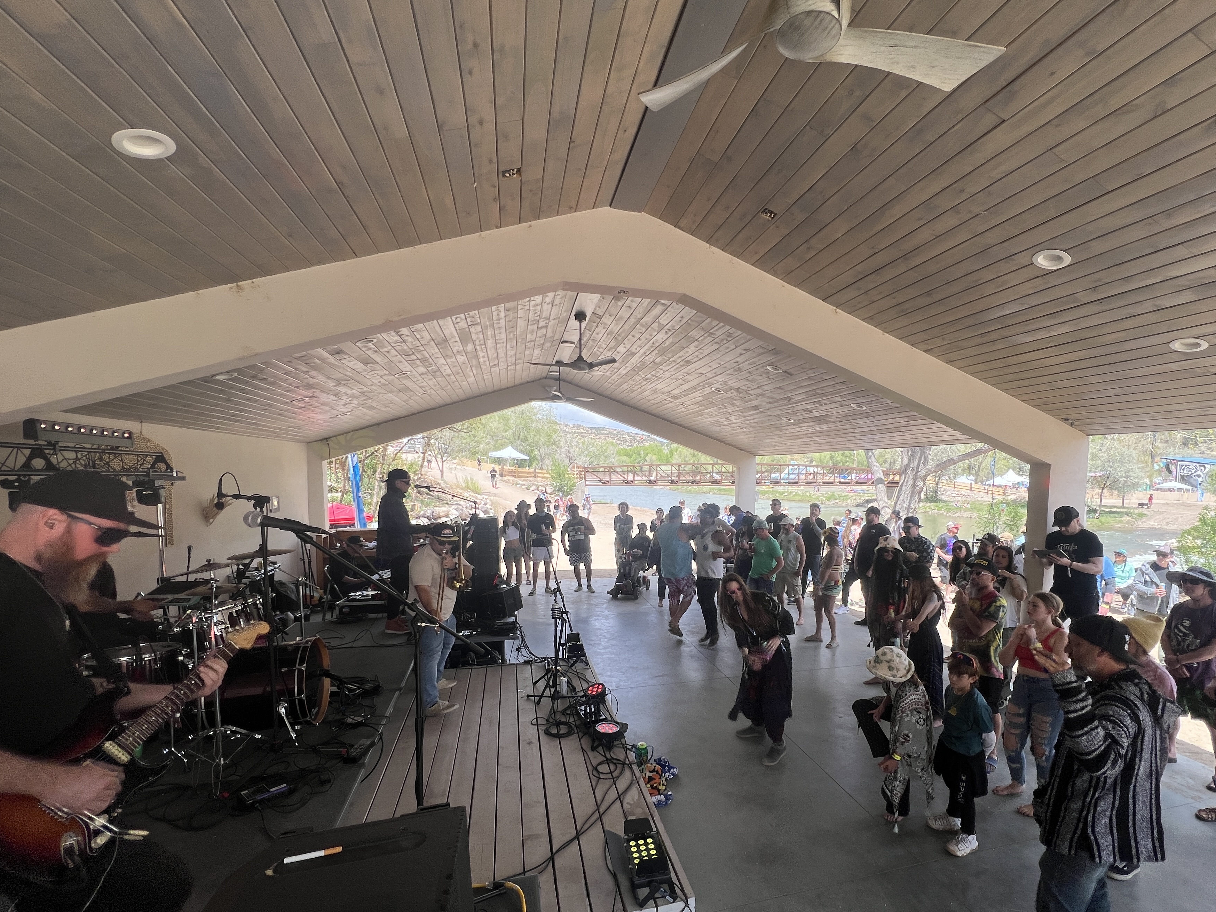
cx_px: 678
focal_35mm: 15
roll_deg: -0.3
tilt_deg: -4.3
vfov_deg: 81.4
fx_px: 527
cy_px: 514
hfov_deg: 97.7
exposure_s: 1/536
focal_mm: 1.57
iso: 32
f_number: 1.8
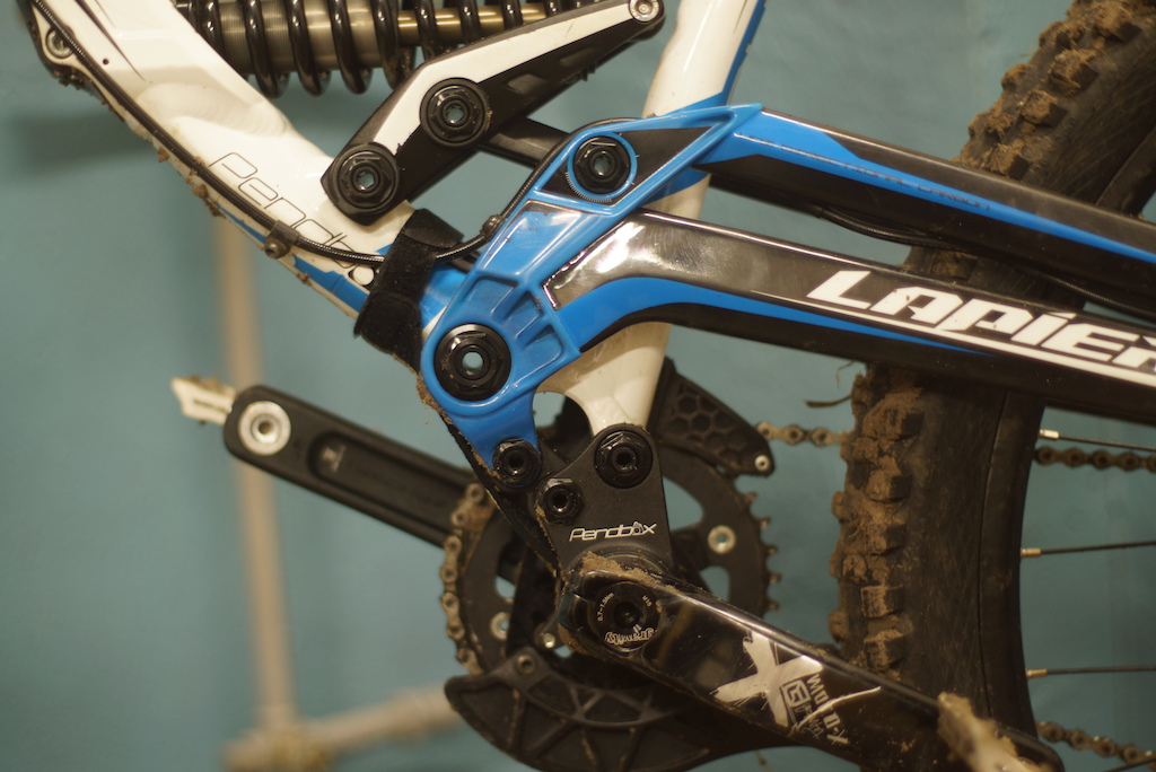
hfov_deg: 27.0
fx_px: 2410
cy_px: 386
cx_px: 578
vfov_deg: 18.2
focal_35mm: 75
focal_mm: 50
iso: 100
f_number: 1.4
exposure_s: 1/8
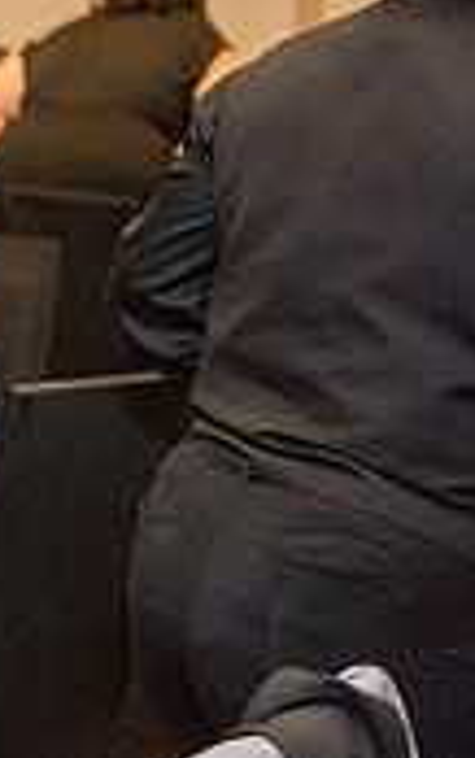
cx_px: -684
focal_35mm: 153
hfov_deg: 7.9
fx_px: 3164
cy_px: 168
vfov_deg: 13.6
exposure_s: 1/250
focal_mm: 45
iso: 1600
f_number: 2.8
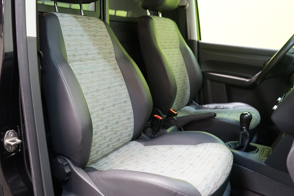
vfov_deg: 41.1
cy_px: 93
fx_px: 261
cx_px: 143
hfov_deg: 58.7
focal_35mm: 32
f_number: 3.5
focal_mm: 28
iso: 1600
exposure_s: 1/30
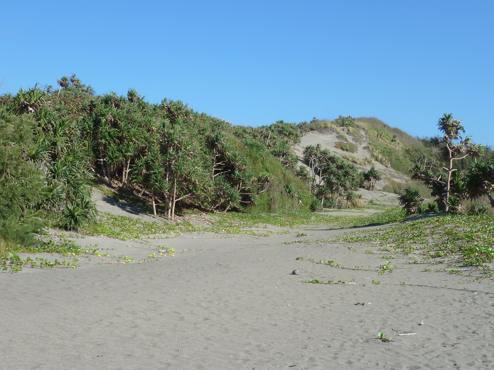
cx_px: 247
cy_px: 185
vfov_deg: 30.3
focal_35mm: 48
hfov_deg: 39.7
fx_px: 685
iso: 80
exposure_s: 1/400
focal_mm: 7.9
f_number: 4.5
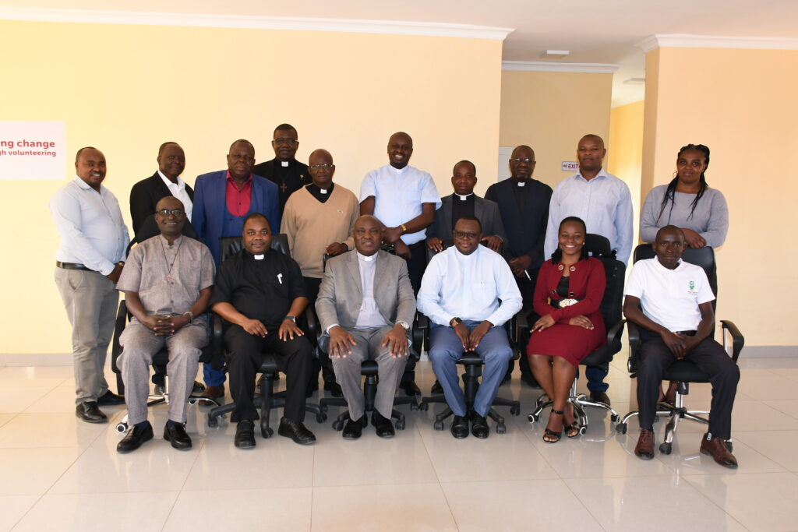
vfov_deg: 43.6
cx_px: 399
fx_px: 665
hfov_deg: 61.9
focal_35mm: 30
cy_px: 266
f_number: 5
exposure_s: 1/100
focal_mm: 20
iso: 800
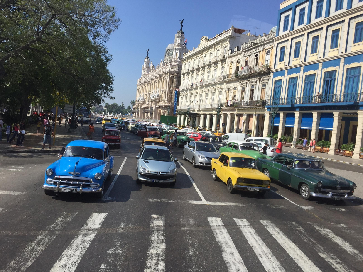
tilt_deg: -0.7
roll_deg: -2.6
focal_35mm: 29
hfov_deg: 61.7
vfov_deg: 48.2
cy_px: 136
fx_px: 304
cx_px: 182
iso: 32
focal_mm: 4.15
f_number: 2.2
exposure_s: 1/1163
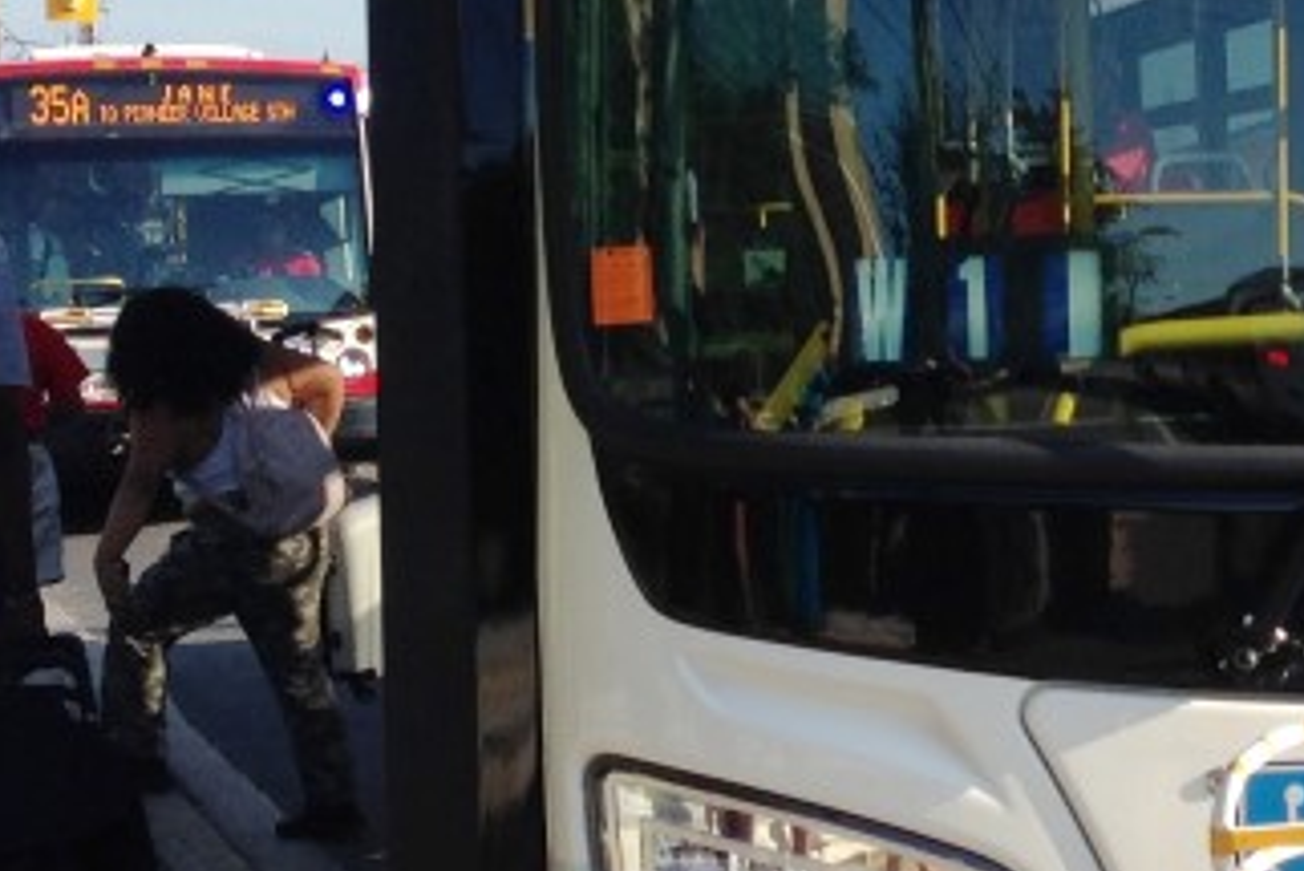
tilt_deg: -1.4
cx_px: 1482
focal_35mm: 109
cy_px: 320
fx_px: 3950
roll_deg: -1.0
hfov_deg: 18.0
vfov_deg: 12.6
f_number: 2.4
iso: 50
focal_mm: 4.12
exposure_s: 1/797
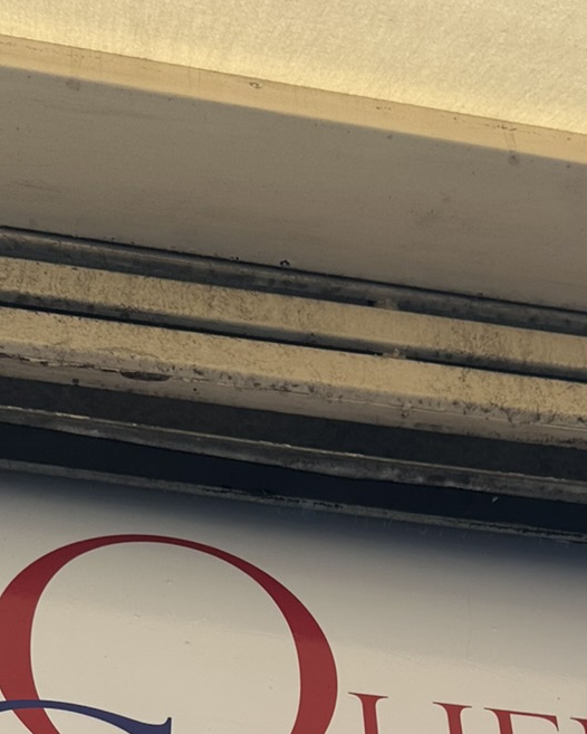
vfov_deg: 23.2
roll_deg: +3.0
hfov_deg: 21.0
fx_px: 1585
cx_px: 338
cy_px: 942
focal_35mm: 73
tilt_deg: +35.1
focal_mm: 6.86
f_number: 1.78
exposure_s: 1/162
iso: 64
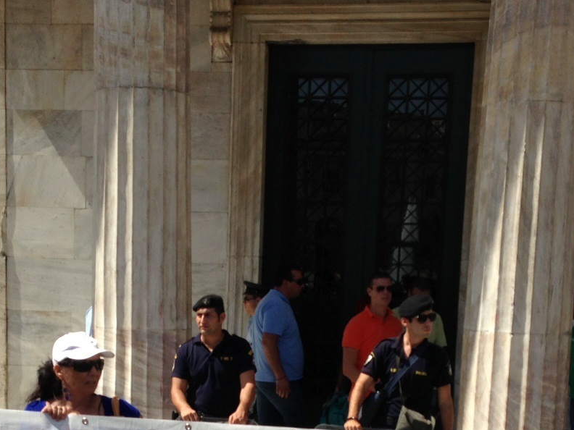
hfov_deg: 28.6
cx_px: 279
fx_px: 1128
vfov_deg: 20.9
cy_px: 425
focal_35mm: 68
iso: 50
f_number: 2.4
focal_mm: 4.13
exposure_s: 1/1506
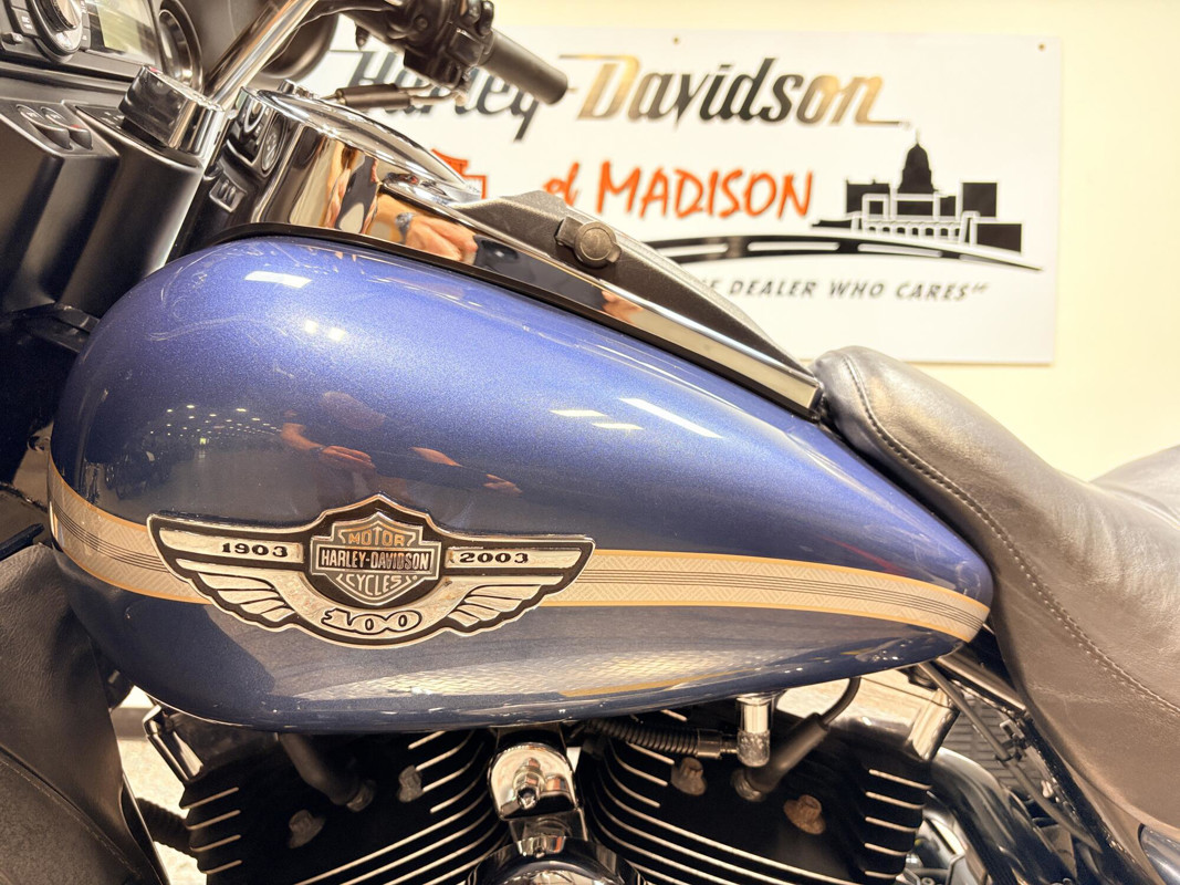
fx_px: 886
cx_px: 590
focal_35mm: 26
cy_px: 442
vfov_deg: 53.1
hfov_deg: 67.3
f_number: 1.6
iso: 100
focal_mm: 5.96
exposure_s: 1/120
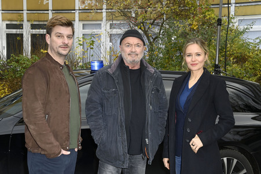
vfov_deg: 21.9
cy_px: 87
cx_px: 130
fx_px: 449
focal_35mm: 62
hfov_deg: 32.4
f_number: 10
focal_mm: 62
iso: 800
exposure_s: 1/200
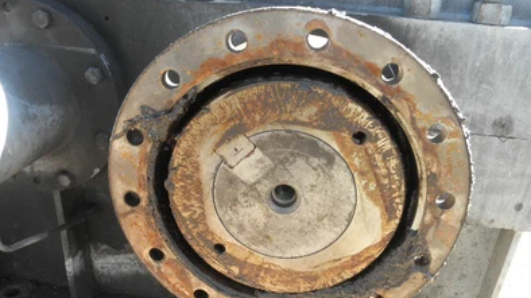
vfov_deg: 37.6
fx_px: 436
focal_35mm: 31
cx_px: 268
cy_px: 179
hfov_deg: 62.7
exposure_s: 1/50
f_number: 3
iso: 64
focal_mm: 5
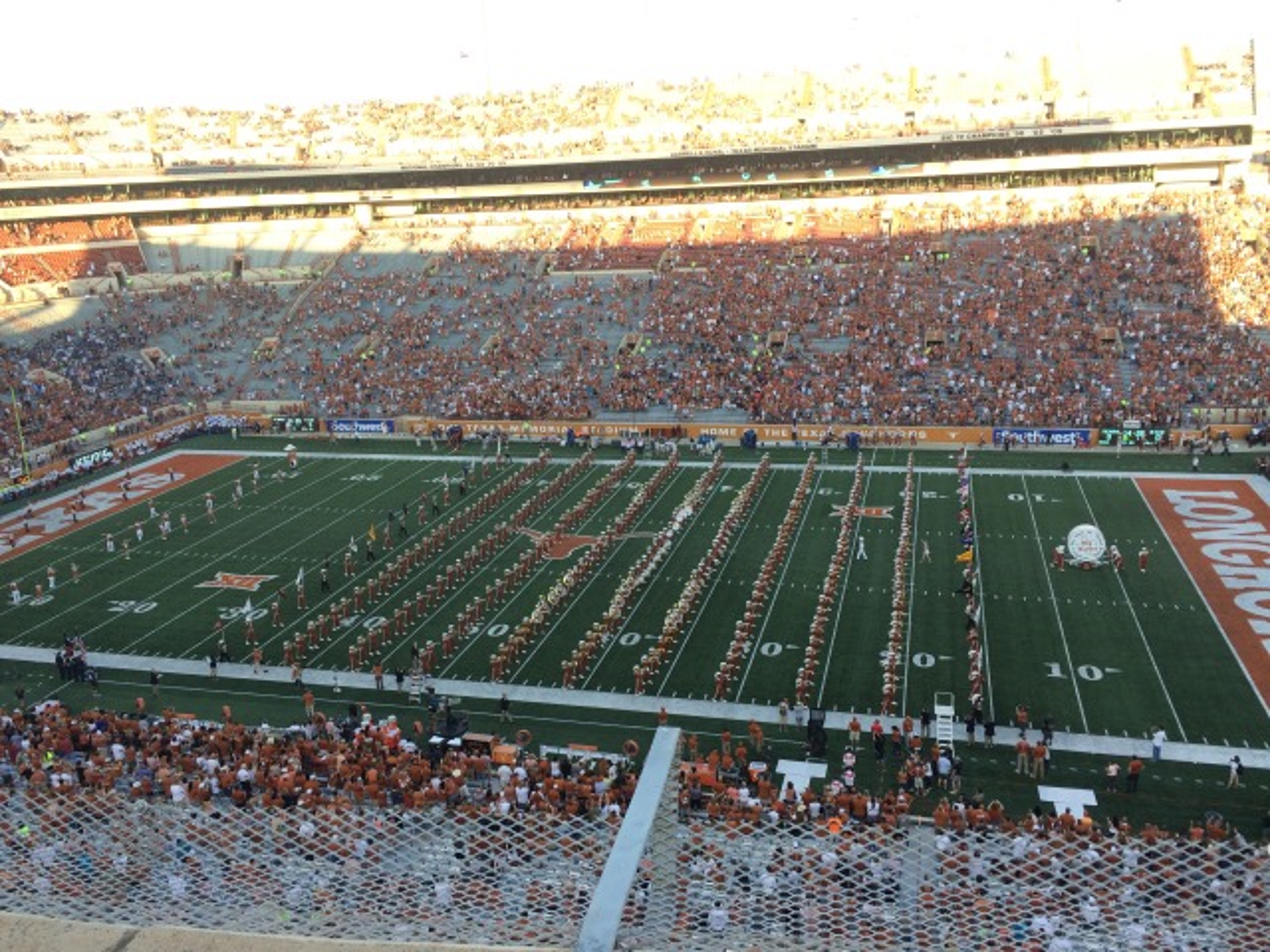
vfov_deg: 48.2
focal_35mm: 29
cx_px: 635
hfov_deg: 61.7
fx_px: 1064
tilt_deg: -17.8
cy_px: 476
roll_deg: +3.2
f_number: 2.2
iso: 32
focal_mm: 4.15
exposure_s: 1/323
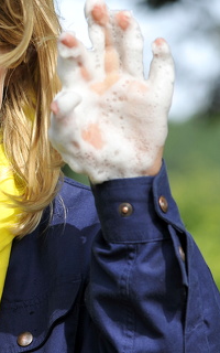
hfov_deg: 4.9
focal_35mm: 265
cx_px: -79
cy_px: 105
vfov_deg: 7.9
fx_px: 2542
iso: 200
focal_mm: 105
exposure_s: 1/400
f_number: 5
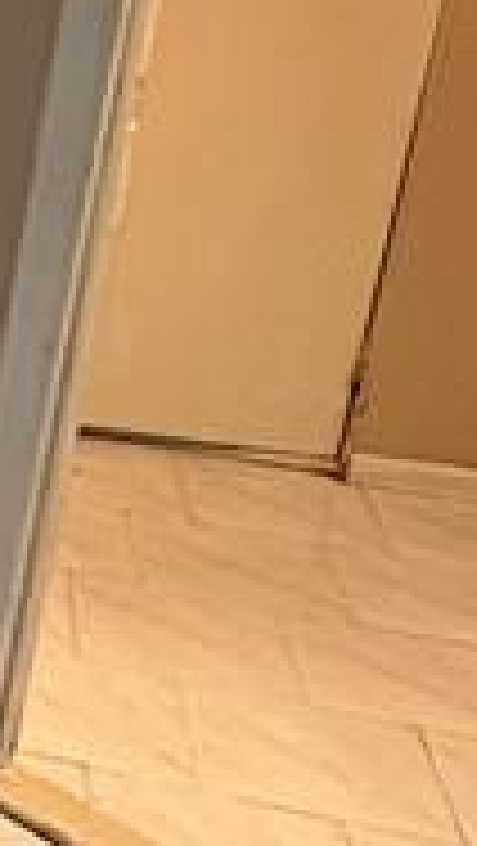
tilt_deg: -18.2
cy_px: 202
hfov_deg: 11.2
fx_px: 1728
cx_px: -878
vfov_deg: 27.1
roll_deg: -1.4
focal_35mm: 77
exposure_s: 1/60
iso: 640
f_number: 1.8
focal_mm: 1.57
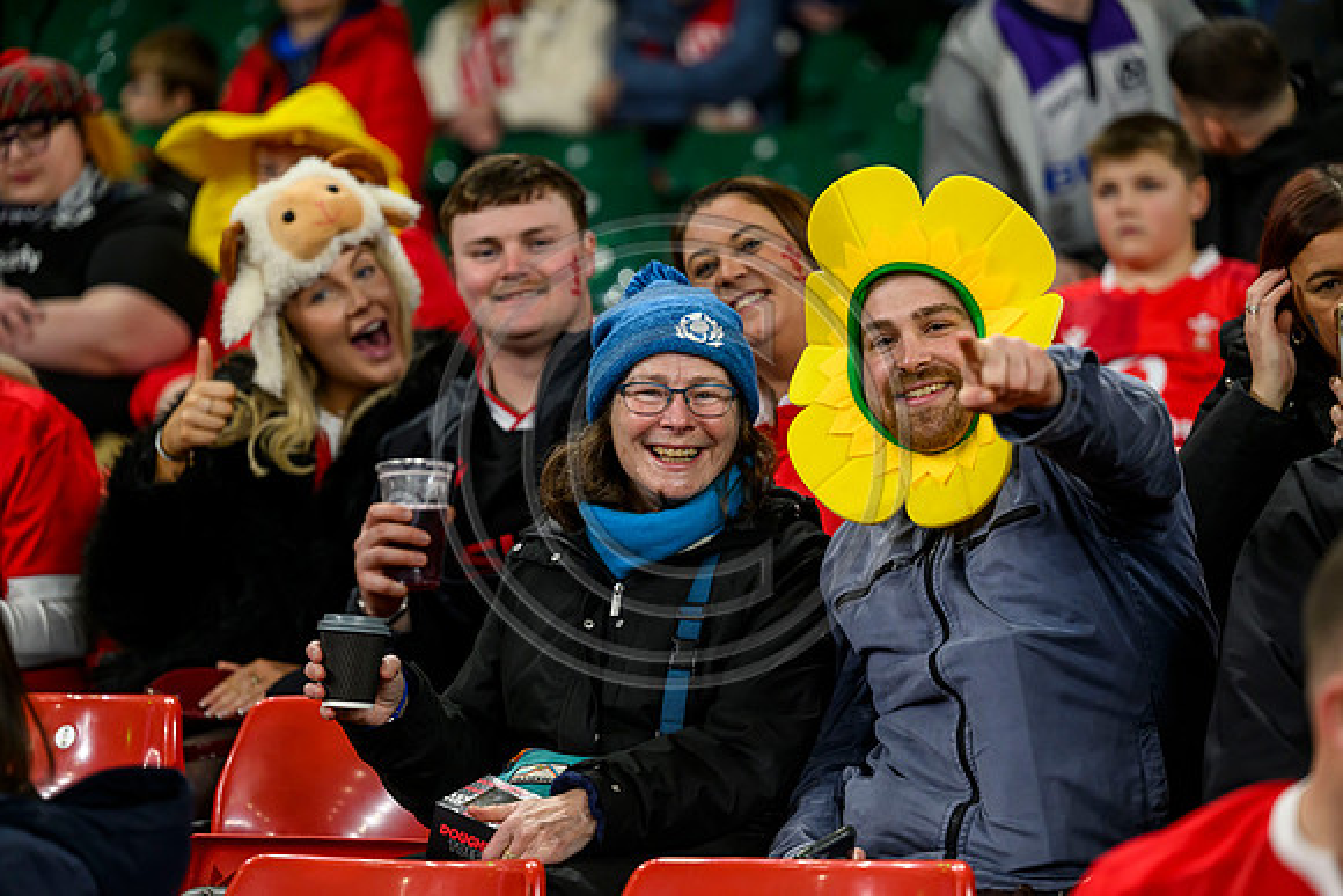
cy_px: 448
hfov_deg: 13.7
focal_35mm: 150
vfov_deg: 9.2
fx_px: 5597
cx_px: 672
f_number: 3.2
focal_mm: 150
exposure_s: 1/1250
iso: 2000
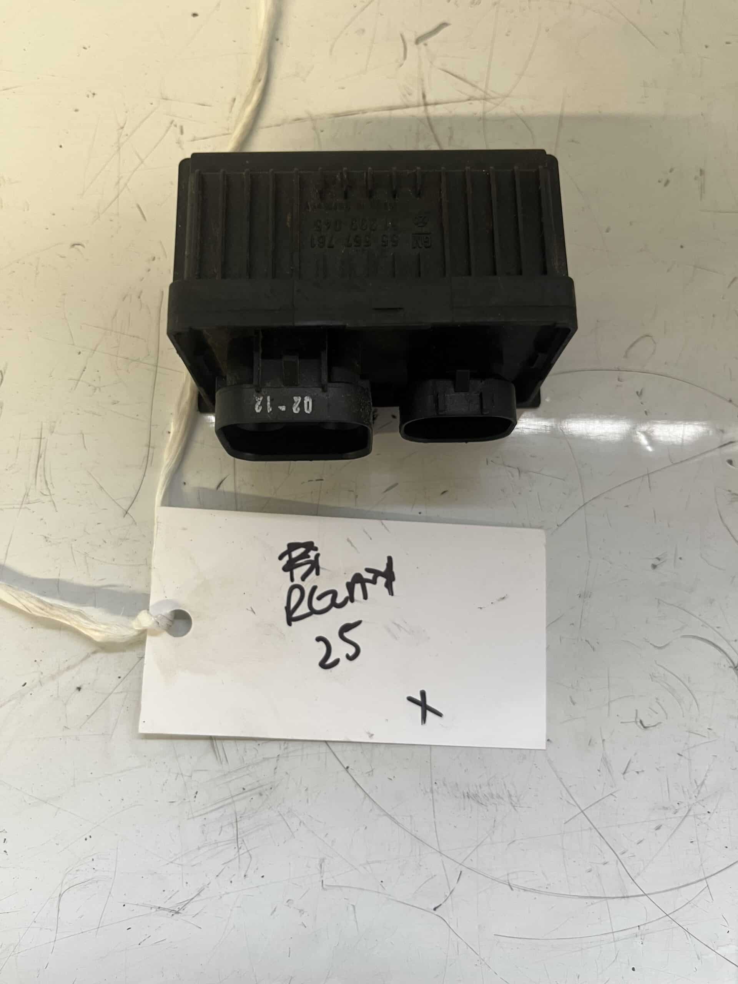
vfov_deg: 67.3
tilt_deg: -77.3
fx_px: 739
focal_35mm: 26
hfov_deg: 53.1
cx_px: 369
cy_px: 492
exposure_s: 1/50
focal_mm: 5.1
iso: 80
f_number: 1.6
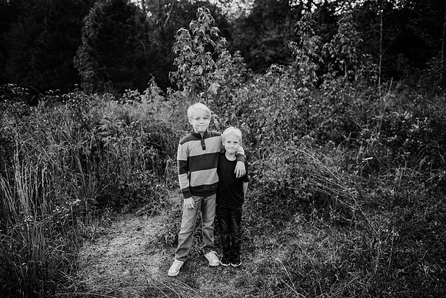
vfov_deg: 53.2
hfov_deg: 73.7
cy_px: 149
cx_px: 223
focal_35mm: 24
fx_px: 297
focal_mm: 24
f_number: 2.5
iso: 200
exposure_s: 1/800
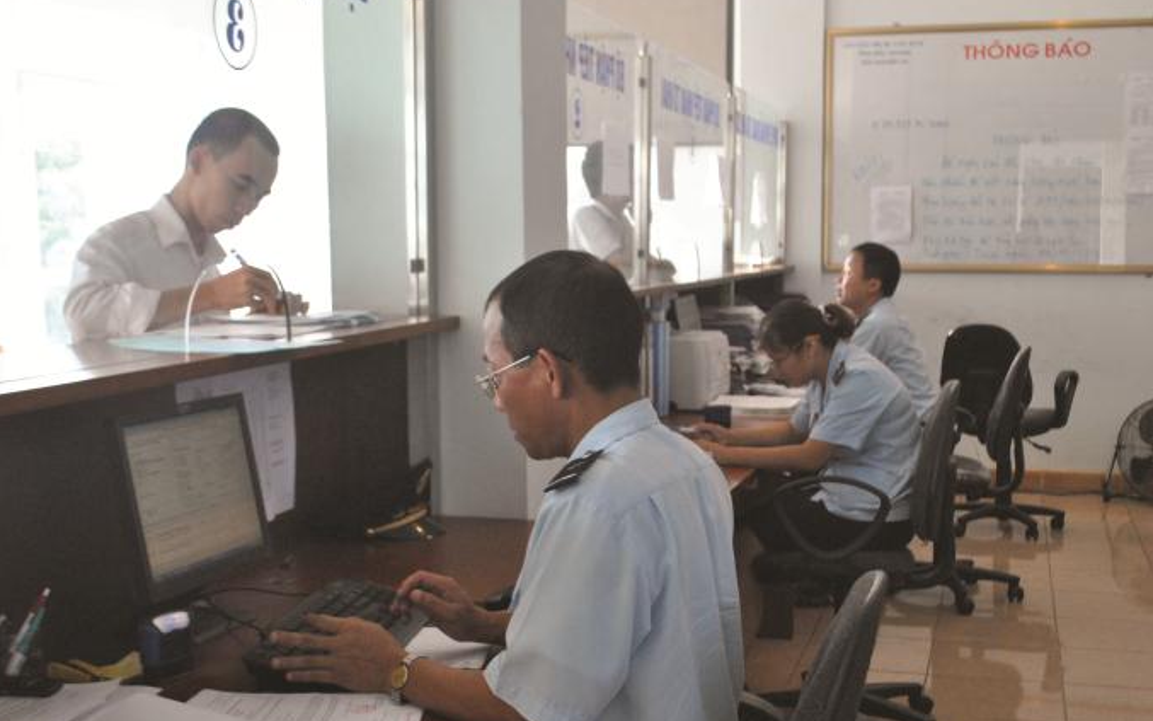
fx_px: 1477
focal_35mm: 47
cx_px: 582
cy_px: 434
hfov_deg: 42.6
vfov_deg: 27.4
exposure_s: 1/80
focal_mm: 26
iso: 800
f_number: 5.6
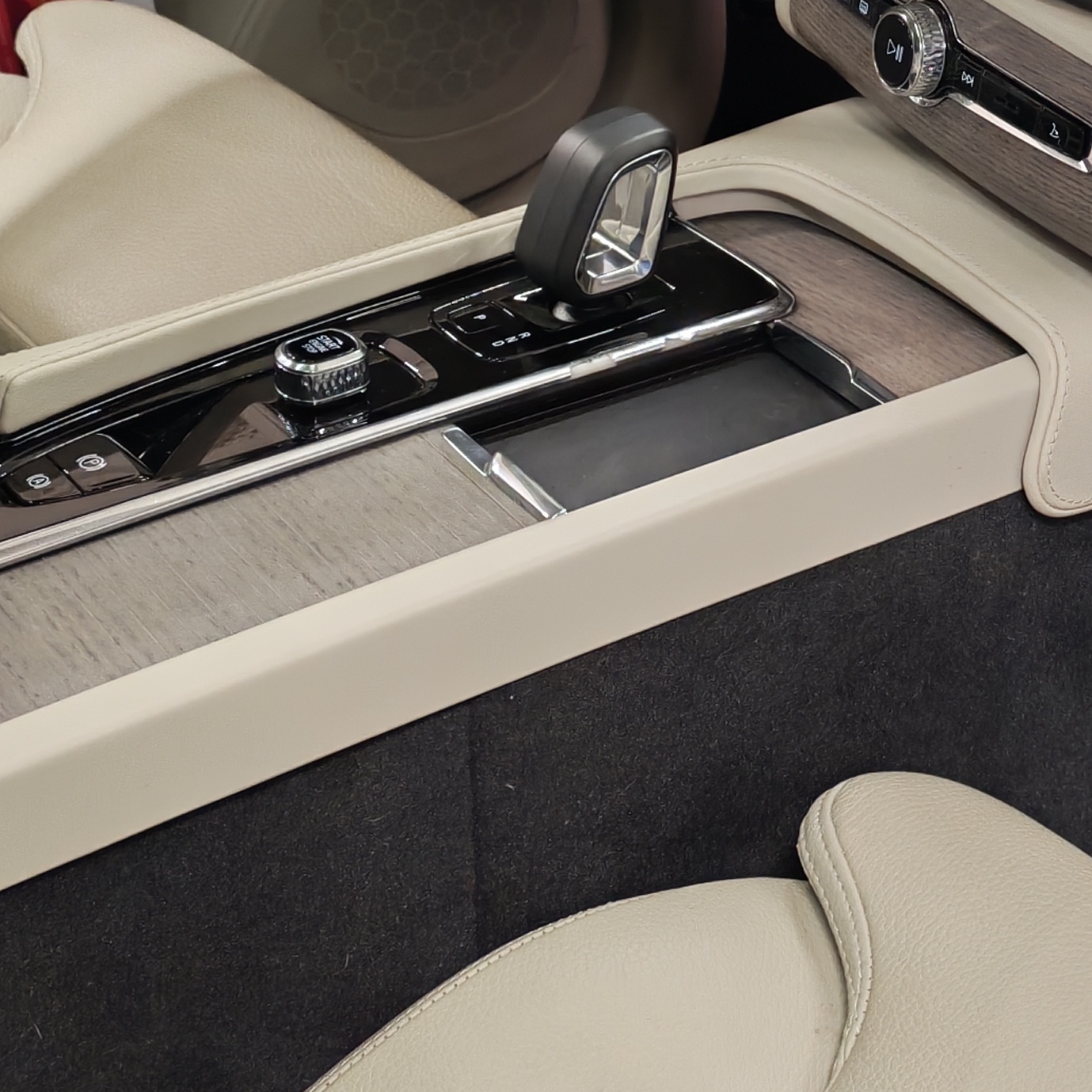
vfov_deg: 20.2
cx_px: 1077
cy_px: 74
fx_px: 2998
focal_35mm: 84
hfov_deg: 20.0
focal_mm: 6.12
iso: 953
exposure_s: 1/50
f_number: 1.9
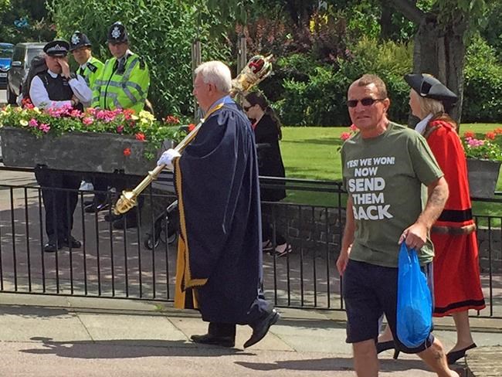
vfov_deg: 48.3
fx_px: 421
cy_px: 188
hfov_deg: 61.6
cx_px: 251
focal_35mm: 29
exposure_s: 1/1412
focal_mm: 4.15
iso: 32
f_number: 2.2
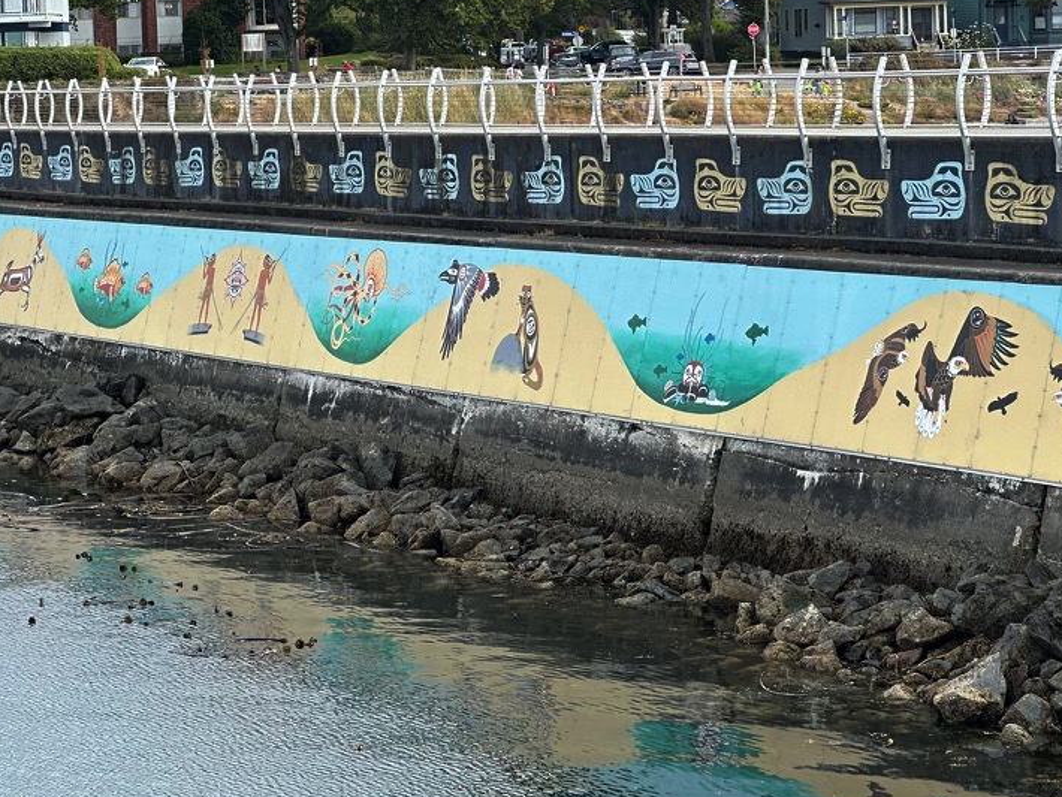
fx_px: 3407
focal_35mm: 111
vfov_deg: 13.3
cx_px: 474
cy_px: 289
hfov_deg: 17.7
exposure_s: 1/369
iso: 32
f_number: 2.8
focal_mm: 9
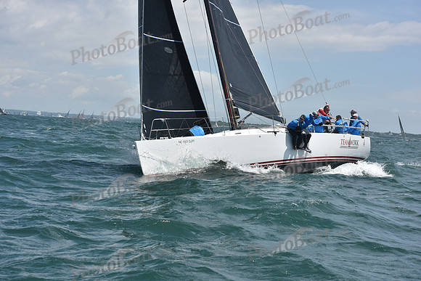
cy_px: 140
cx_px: 210
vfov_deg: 19.5
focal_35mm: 70
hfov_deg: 28.8
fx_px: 819
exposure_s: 1/1250
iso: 250
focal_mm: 70
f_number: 8
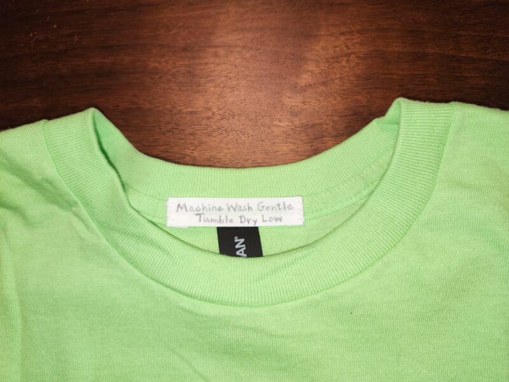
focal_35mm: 23
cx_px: 254
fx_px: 338
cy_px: 191
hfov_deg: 73.9
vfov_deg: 58.9
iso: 64
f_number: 1.8
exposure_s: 1/60.2
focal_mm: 5.54
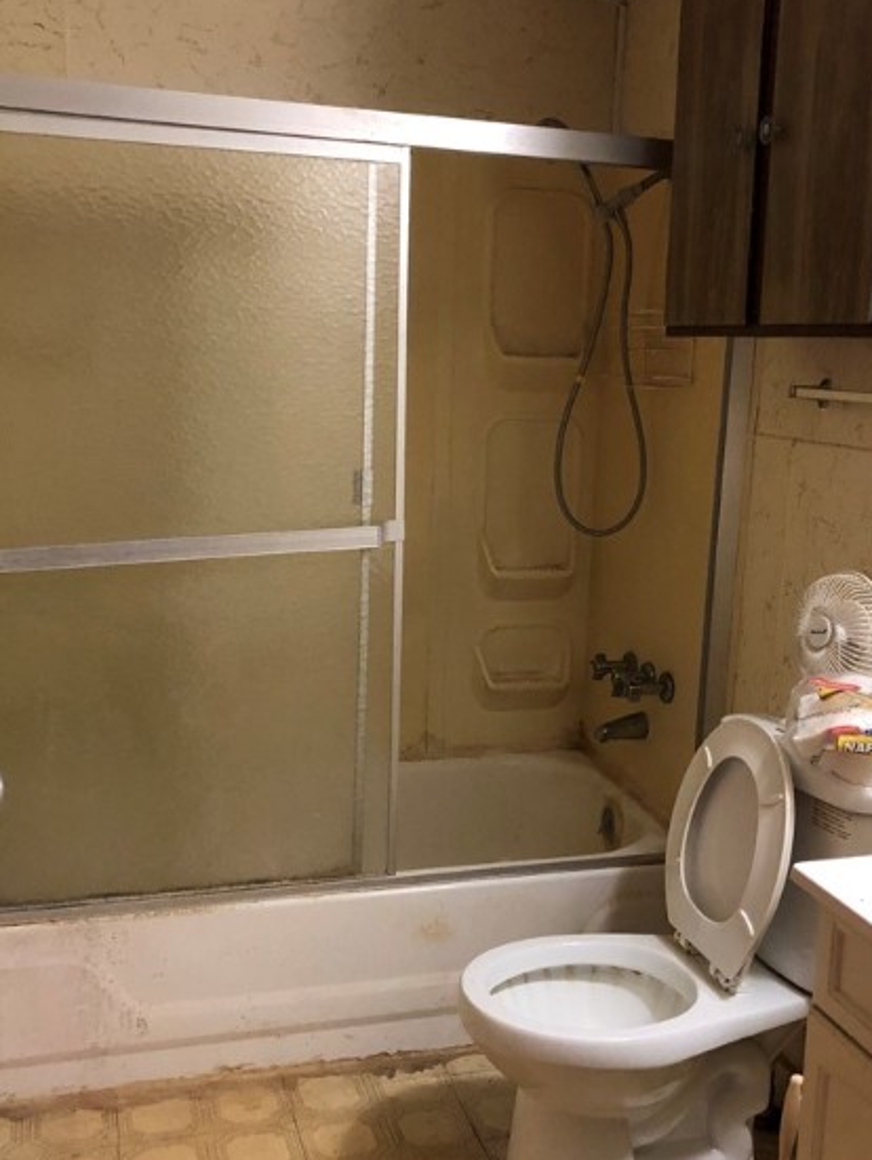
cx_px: 472
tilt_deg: -12.4
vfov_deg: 47.8
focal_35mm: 39
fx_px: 1308
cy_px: 629
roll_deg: -2.4
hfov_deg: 36.8
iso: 100
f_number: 1.8
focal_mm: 3.99
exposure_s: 1/15
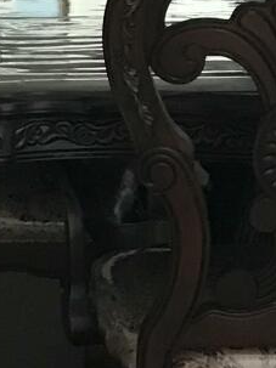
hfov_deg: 8.0
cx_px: 102
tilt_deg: -4.3
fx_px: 1968
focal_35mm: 185
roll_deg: -0.4
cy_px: -142
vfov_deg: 10.4
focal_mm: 3.99
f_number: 1.8
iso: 100
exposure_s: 1/13
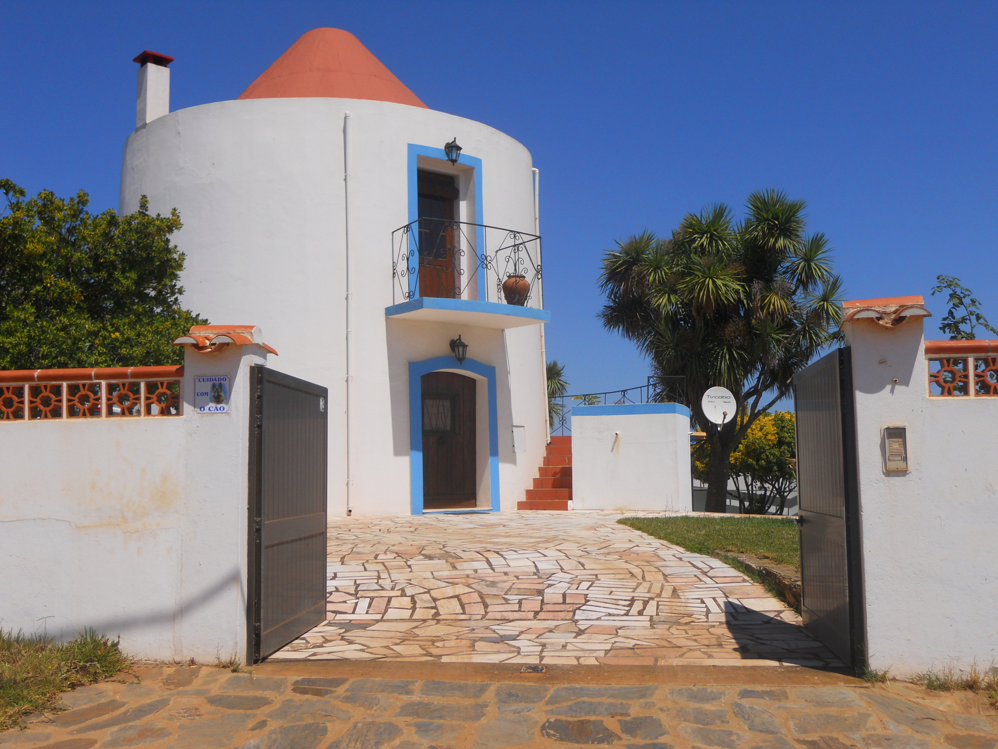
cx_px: 499
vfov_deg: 39.7
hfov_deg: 51.4
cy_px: 374
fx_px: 1038
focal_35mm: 36
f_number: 6
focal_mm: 6.4
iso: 80
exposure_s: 1/500
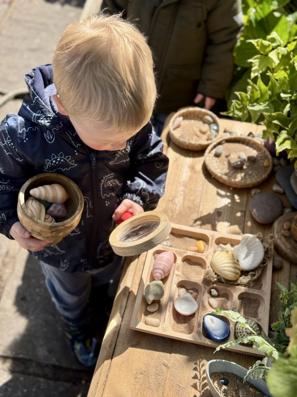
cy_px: 198
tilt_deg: -49.8
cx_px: 148
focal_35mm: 48
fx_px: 549
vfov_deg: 39.7
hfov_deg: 30.3
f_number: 1.78
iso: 64
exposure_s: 1/2513
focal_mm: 6.76
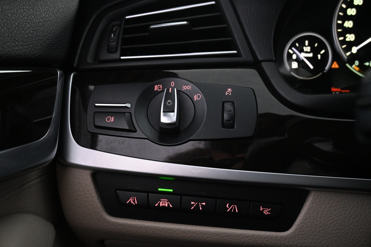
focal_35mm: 30
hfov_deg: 61.9
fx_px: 309
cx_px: 186
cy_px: 124
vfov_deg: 43.6
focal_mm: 20
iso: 4000
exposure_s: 1/80
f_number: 4.5
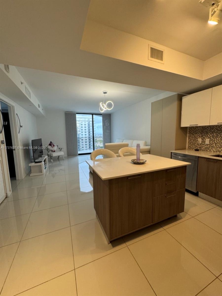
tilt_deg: -7.0
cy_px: 148
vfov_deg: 102.1
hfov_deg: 85.7
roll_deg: +0.5
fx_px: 120
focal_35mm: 14
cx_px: 111
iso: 160
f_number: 2.2
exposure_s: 1/120
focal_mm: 2.22
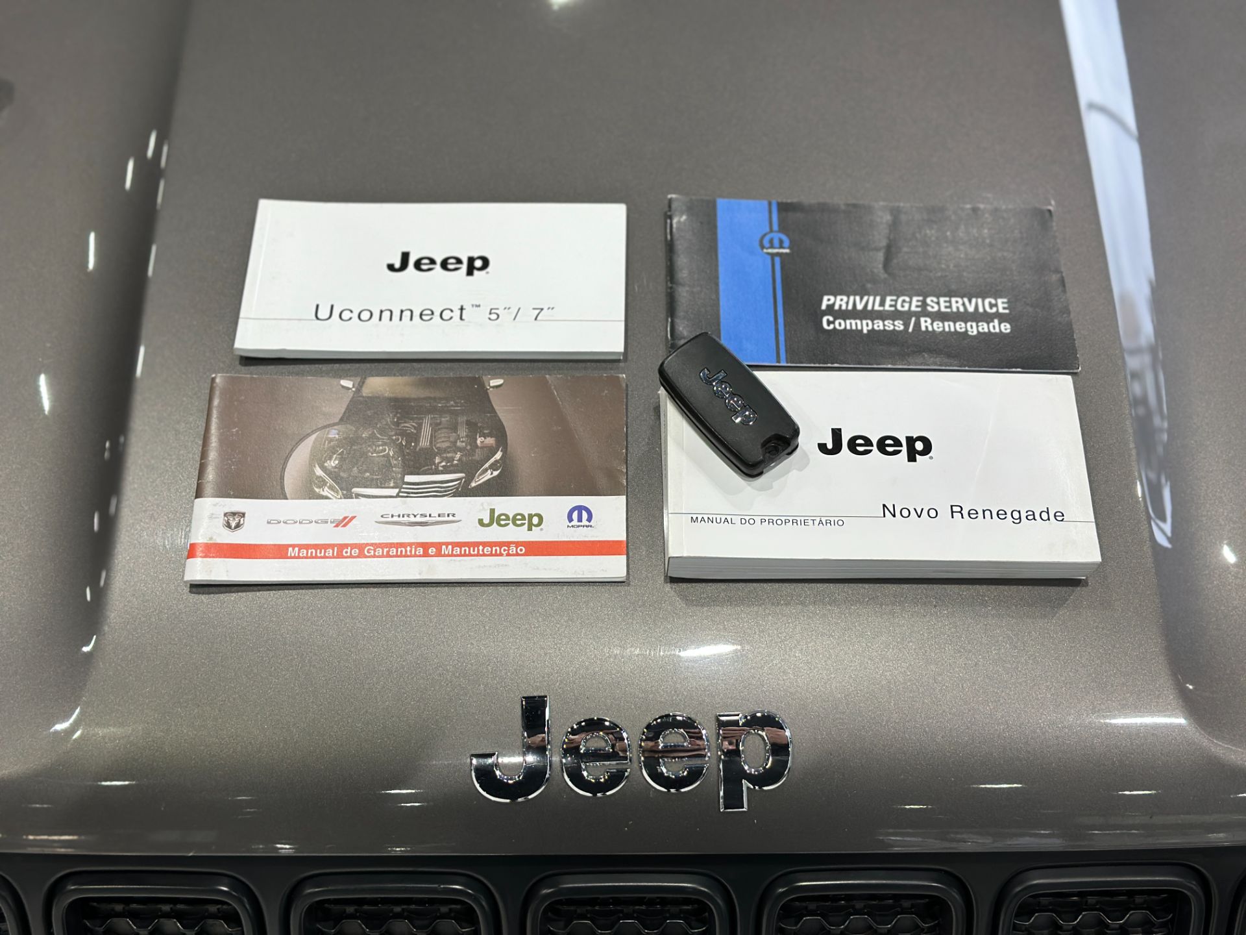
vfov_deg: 30.3
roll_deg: +0.6
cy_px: 468
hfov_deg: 39.7
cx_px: 623
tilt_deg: -43.8
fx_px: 1728
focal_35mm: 48
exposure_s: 1/120
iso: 100
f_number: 1.78
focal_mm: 6.86
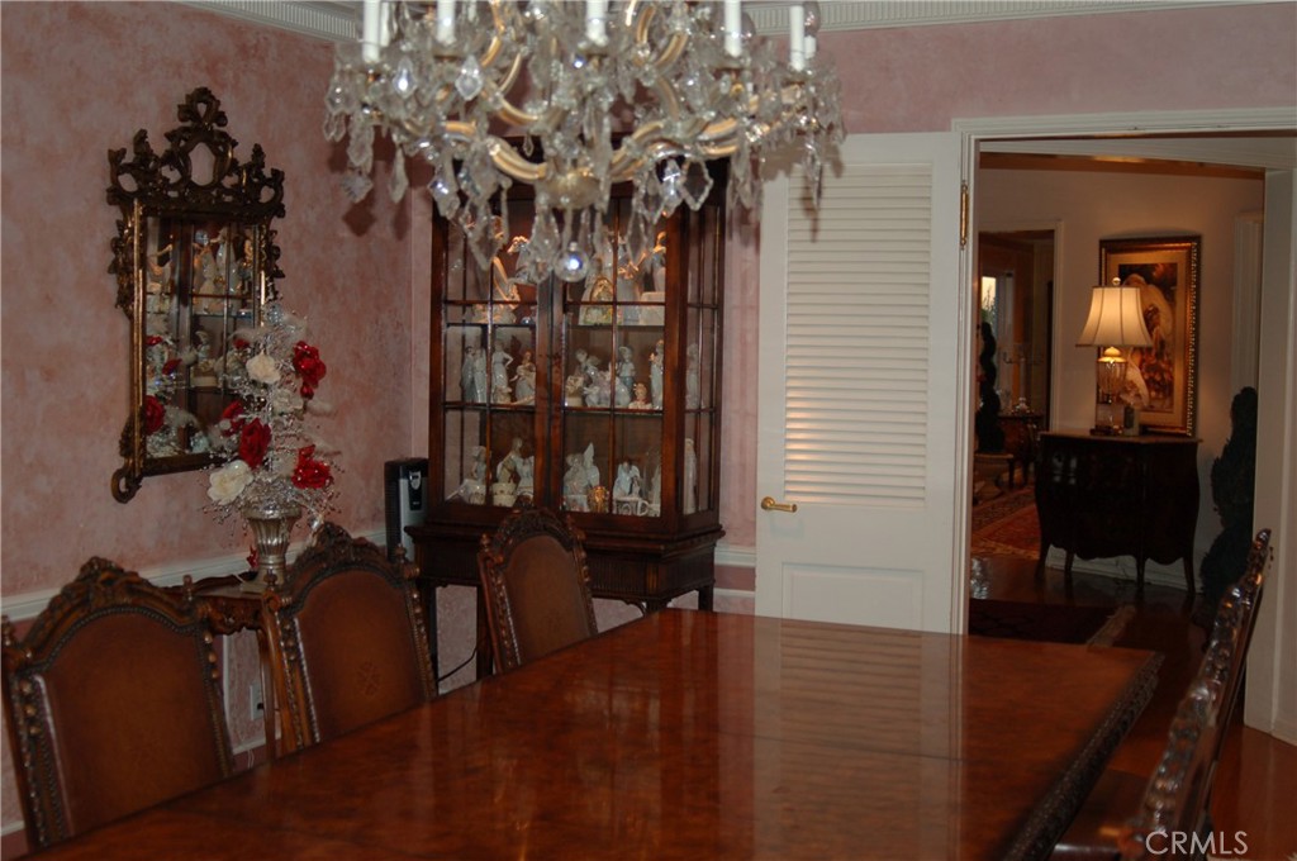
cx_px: 648
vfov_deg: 31.8
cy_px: 430
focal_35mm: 42
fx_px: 1511
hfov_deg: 46.5
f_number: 3.3
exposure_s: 1/60
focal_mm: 28
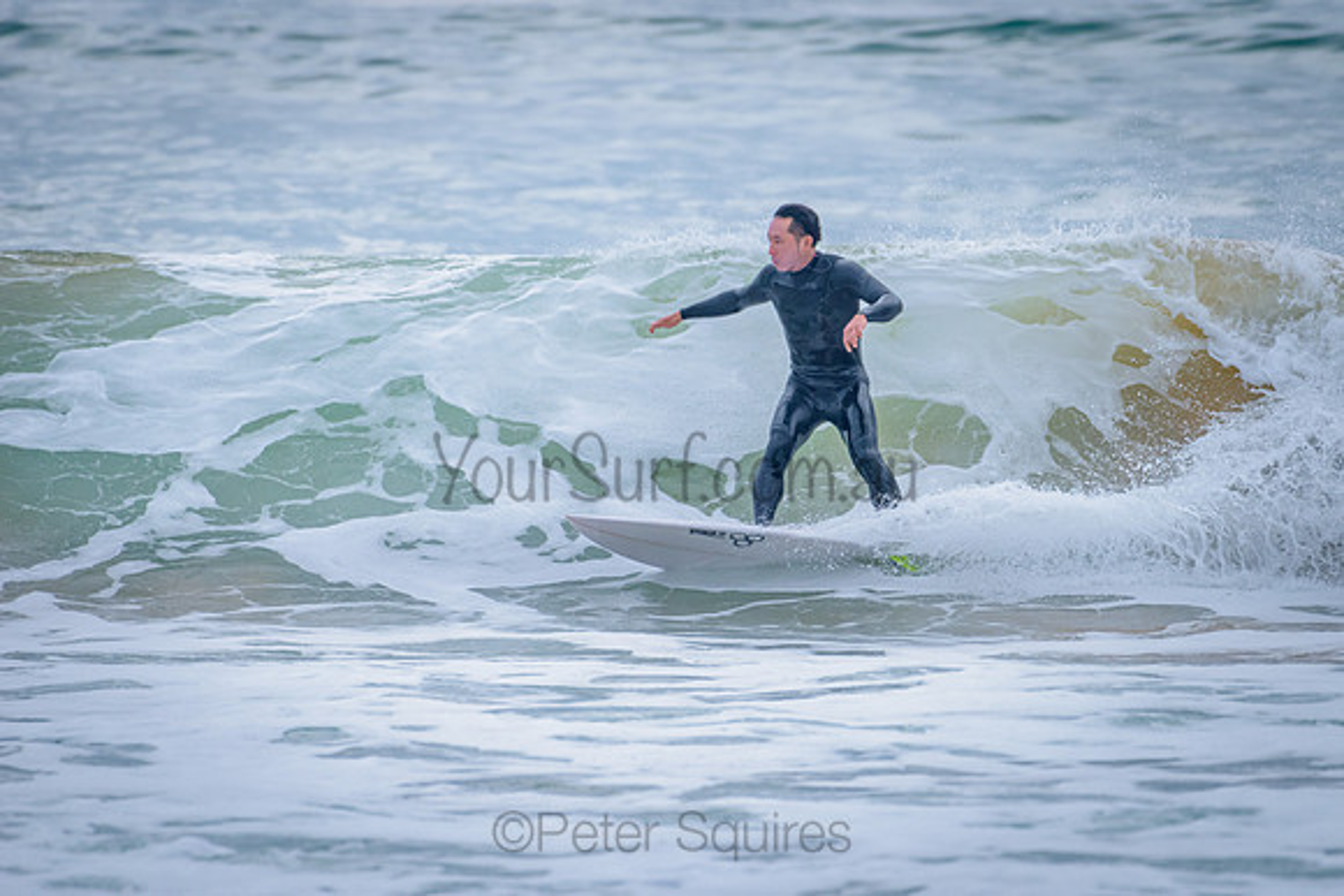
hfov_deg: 3.4
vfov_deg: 2.2
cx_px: 824
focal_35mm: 613
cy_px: 347
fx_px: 22886
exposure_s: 1/2000
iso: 800
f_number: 6.3
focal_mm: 500
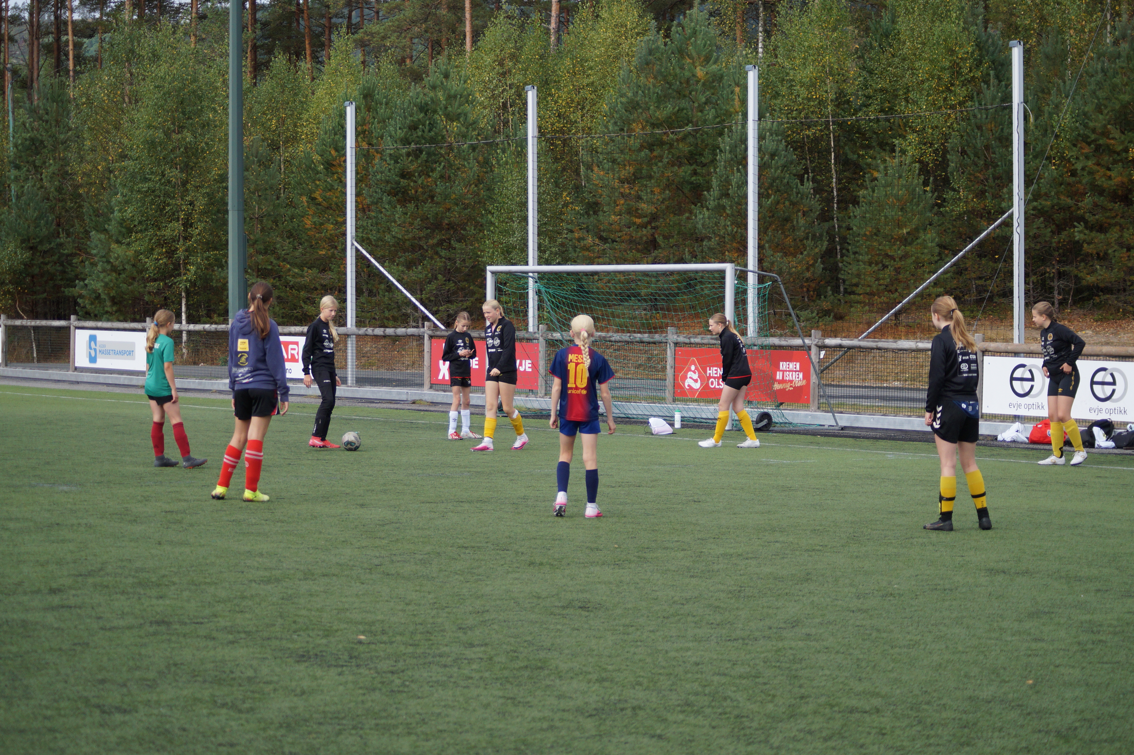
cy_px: 378
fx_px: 2597
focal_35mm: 82
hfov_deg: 24.6
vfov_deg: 16.5
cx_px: 567
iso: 400
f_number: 4
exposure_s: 1/2000
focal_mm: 55
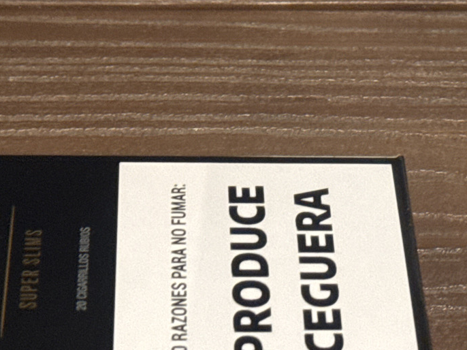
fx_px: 1888
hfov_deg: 14.1
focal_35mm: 140
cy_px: 24
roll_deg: -7.4
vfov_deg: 10.5
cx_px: 331
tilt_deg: -38.6
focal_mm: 6.76
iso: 320
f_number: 1.78
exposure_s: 1/33
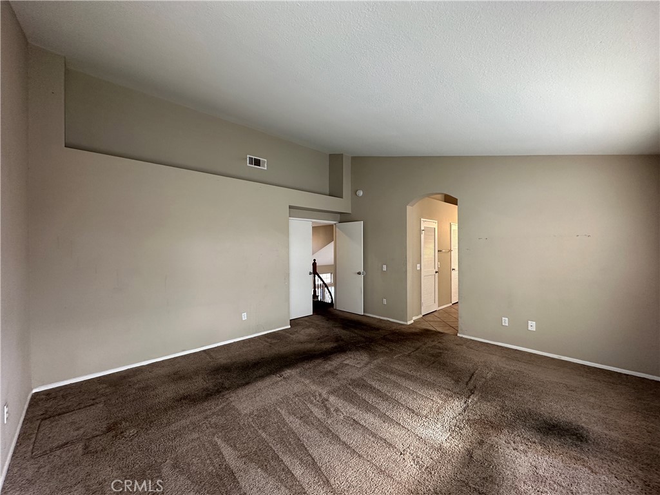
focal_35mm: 14
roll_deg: +0.0
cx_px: 330
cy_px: 248
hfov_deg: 102.1
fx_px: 267
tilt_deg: +1.0
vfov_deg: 85.7
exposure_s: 1/99
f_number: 2.2
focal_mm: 2.22
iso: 200
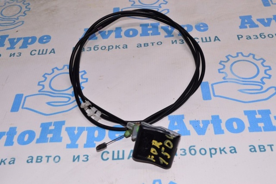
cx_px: 138
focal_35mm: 45
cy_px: 92
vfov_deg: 29.8
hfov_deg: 43.7
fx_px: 345
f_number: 8
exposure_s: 1/200
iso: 1600
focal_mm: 30
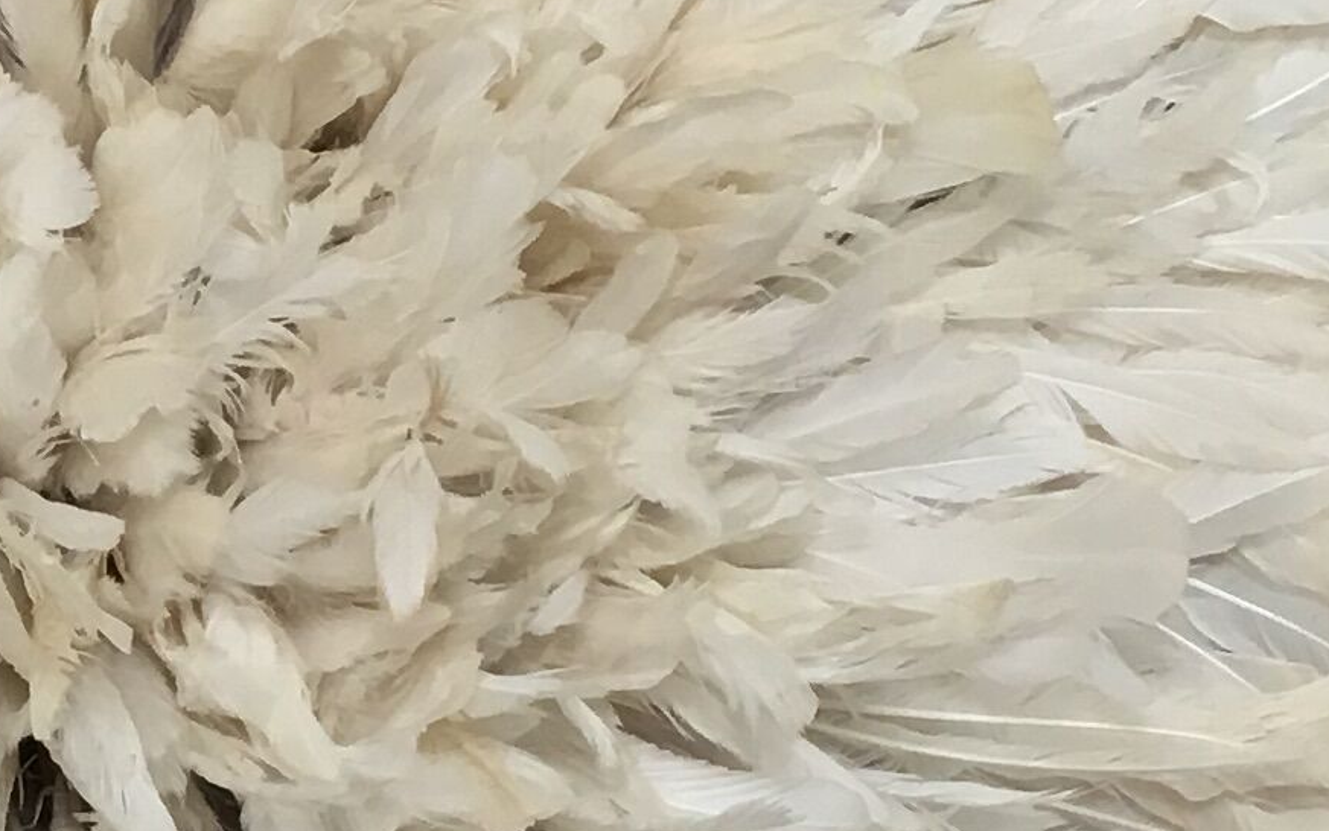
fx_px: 5144
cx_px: -82
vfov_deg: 9.2
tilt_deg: +4.1
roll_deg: +4.3
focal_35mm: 142
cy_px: 571
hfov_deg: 14.4
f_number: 2.2
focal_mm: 4.15
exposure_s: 1/33
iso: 25
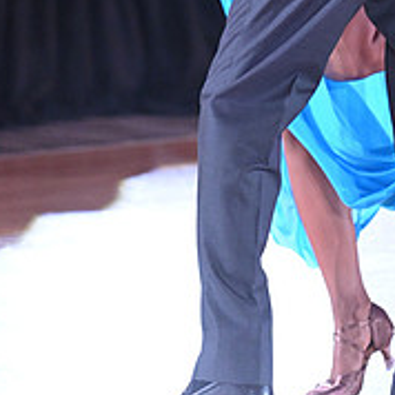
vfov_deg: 3.4
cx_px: 312
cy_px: -89
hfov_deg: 3.4
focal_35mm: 512
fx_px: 6610
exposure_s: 1/400
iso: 5000
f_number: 4
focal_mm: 185
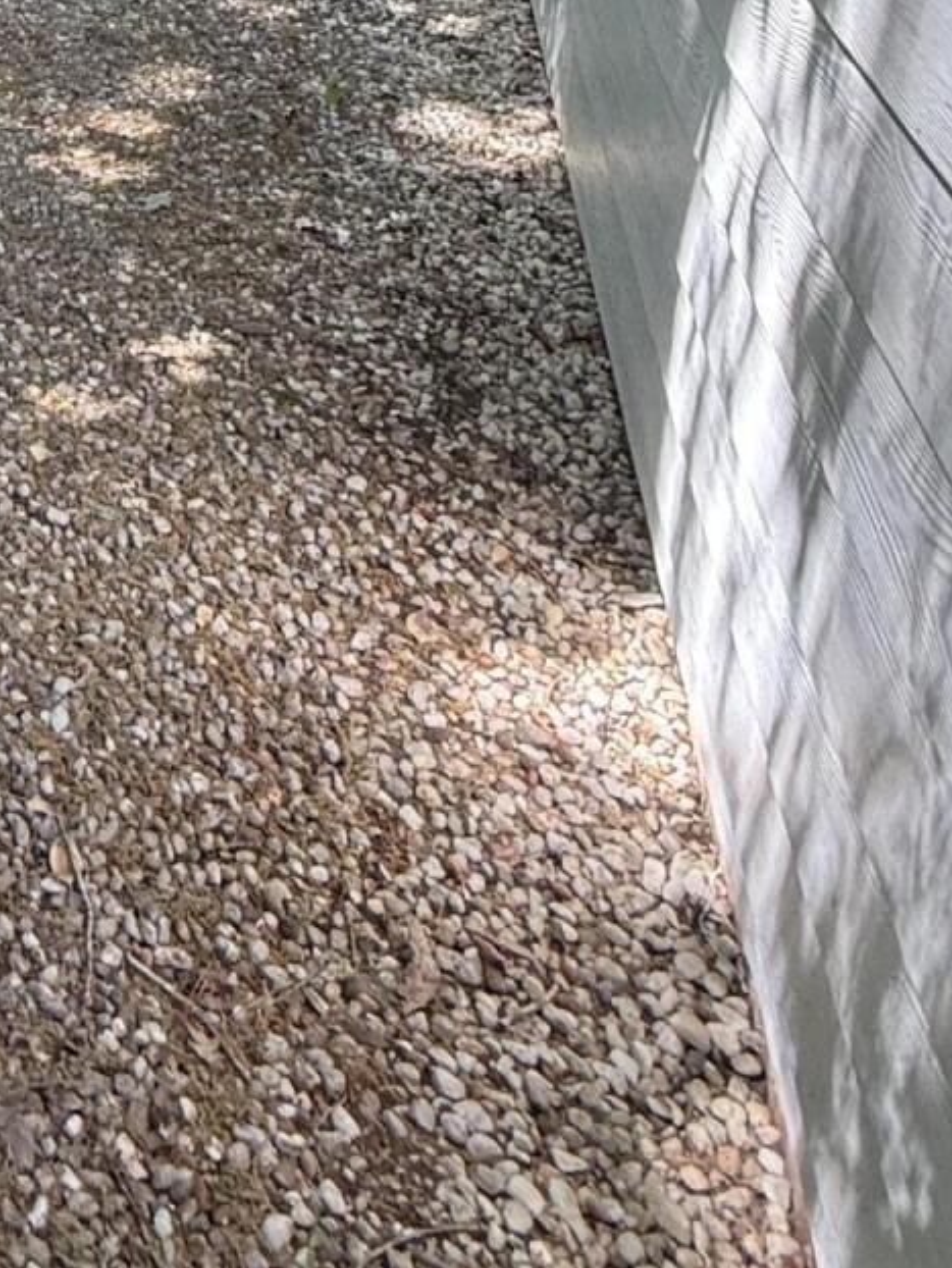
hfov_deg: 26.1
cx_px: -371
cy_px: -442
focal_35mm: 45
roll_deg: -1.5
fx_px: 1649
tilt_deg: -2.9
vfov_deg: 31.0
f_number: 2.2
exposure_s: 1/99
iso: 200
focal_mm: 2.22
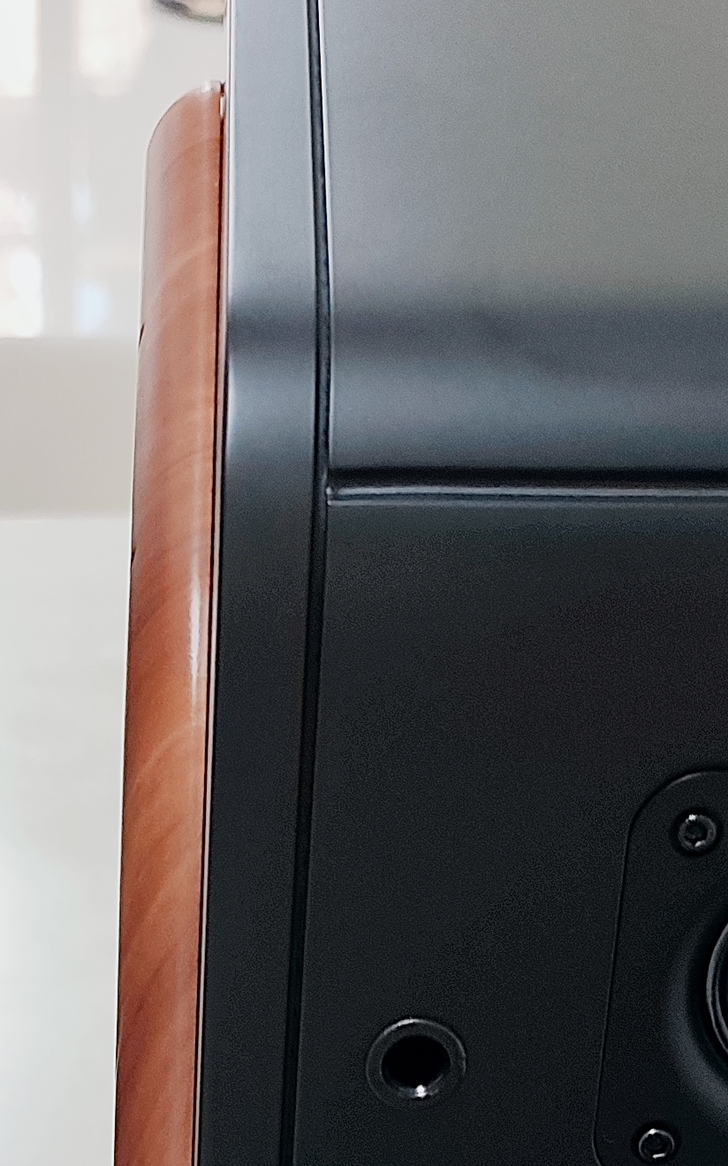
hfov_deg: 16.1
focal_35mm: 79
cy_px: 1189
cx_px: -27
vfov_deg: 24.8
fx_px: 2509
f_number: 1.6
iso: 200
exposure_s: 1/50
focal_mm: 5.84
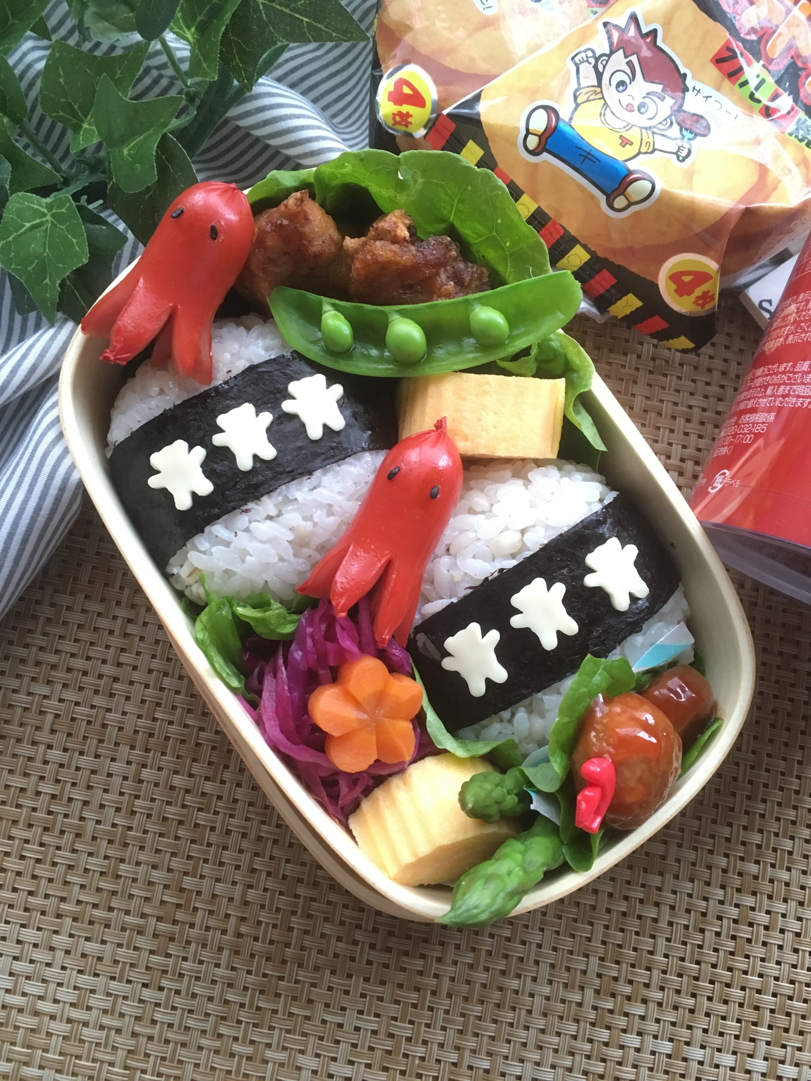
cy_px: 540
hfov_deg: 48.2
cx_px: 406
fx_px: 906
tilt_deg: -80.2
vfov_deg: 61.7
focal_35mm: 29
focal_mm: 4.15
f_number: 2.2
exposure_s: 1/17
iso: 200
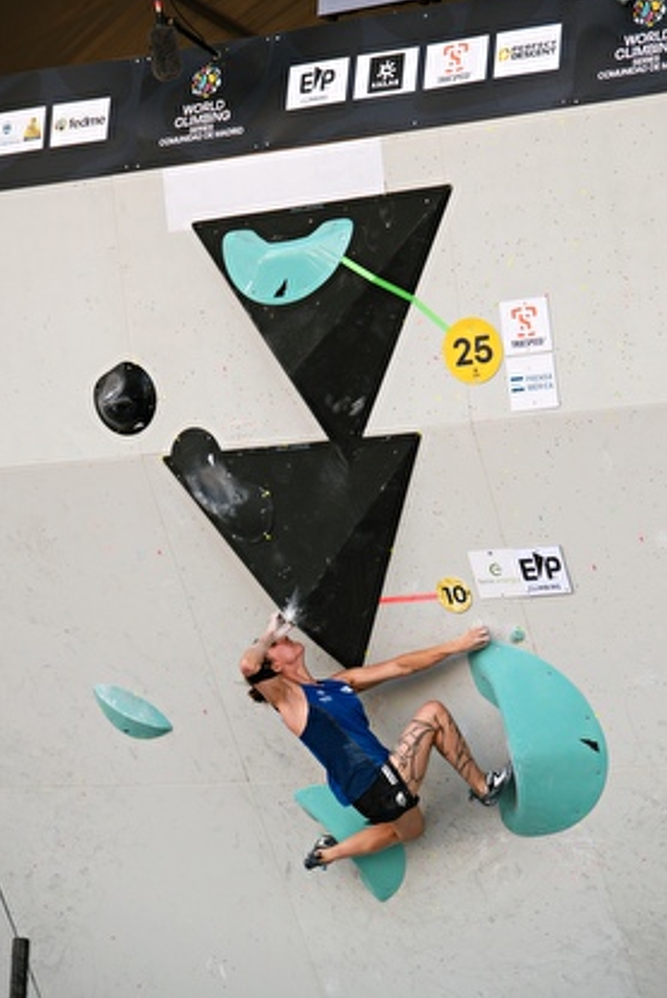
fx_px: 3440
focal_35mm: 124
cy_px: 485
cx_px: 325
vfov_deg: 16.5
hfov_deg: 11.1
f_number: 4
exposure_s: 1/400
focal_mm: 80
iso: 500
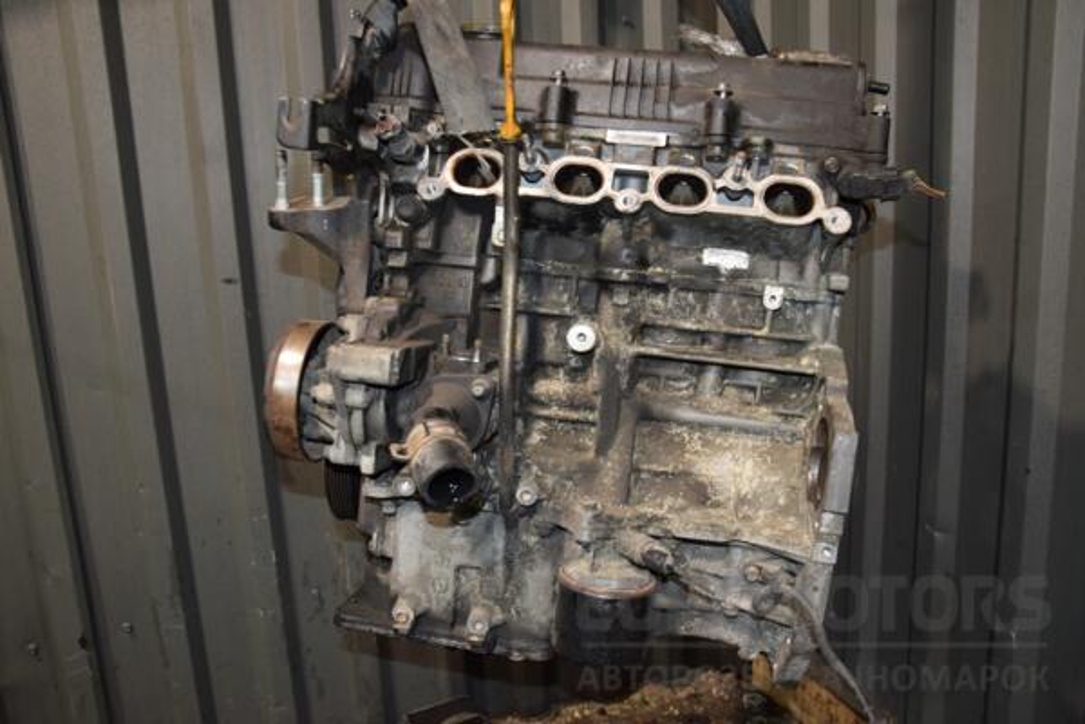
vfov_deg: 47.9
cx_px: 542
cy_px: 362
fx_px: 814
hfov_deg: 67.4
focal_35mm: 27
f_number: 5
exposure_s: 1/60
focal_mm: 18
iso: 800
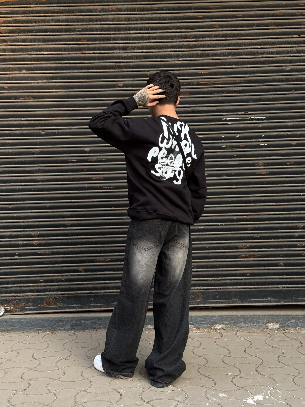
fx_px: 564
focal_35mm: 48
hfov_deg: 30.3
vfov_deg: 39.7
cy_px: 204
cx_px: 152
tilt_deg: -0.1
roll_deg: +0.8
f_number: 1.78
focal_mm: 6.76
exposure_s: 1/356
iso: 80
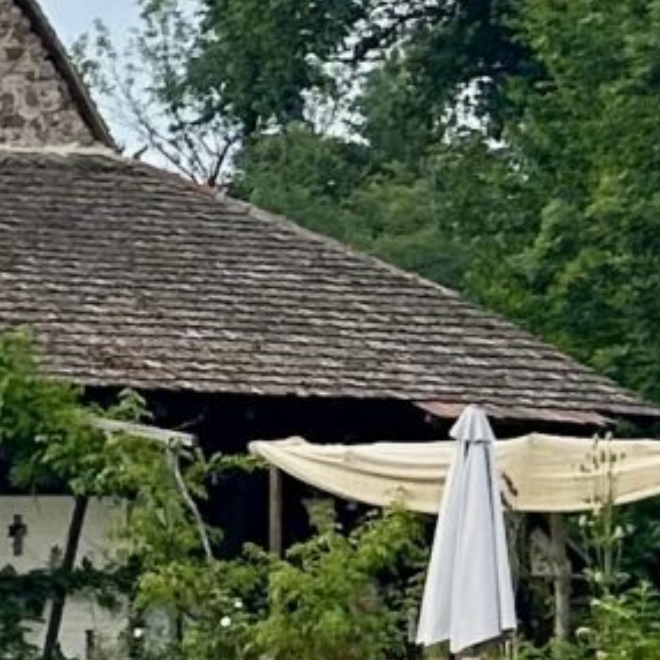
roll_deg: +0.2
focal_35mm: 206
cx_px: -858
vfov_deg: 8.5
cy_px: 205
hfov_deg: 7.9
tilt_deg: +7.2
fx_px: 4444
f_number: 1.5
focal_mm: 5.7
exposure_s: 1/5319
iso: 50
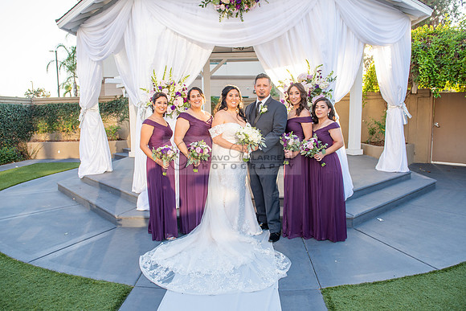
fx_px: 330
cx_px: 233
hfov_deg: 70.5
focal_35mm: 25
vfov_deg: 50.5
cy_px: 155
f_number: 4.5
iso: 200
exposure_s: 1/160
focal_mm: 24
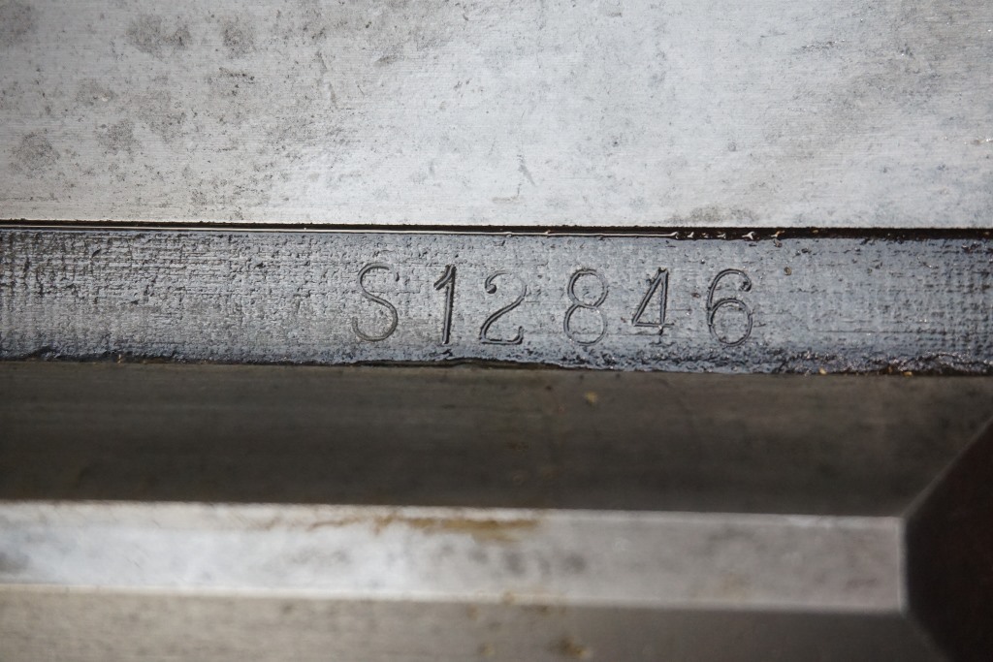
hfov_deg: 38.9
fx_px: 1407
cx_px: 496
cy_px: 331
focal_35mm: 51
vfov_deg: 26.5
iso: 2000
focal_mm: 34
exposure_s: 1/160
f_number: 5
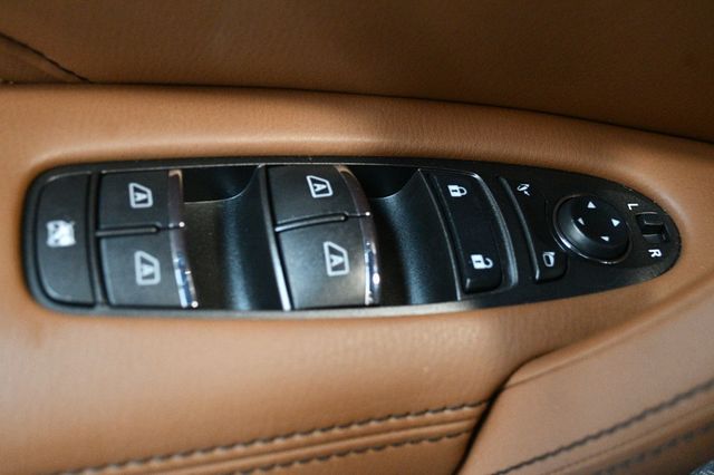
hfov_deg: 41.1
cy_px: 238
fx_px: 951
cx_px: 357
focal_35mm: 48
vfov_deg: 28.0
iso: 5600
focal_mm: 32
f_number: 4.8
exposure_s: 1/60
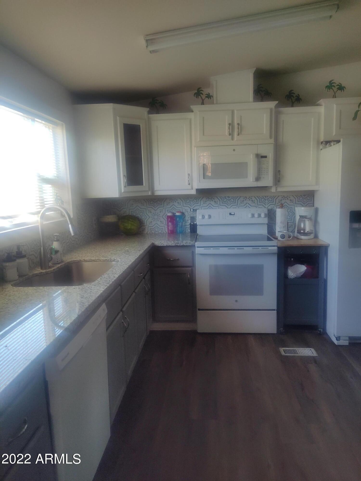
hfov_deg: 51.4
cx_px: 180
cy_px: 240
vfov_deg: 65.3
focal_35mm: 27
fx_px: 375
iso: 213
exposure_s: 1/120
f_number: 1.79
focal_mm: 4.71
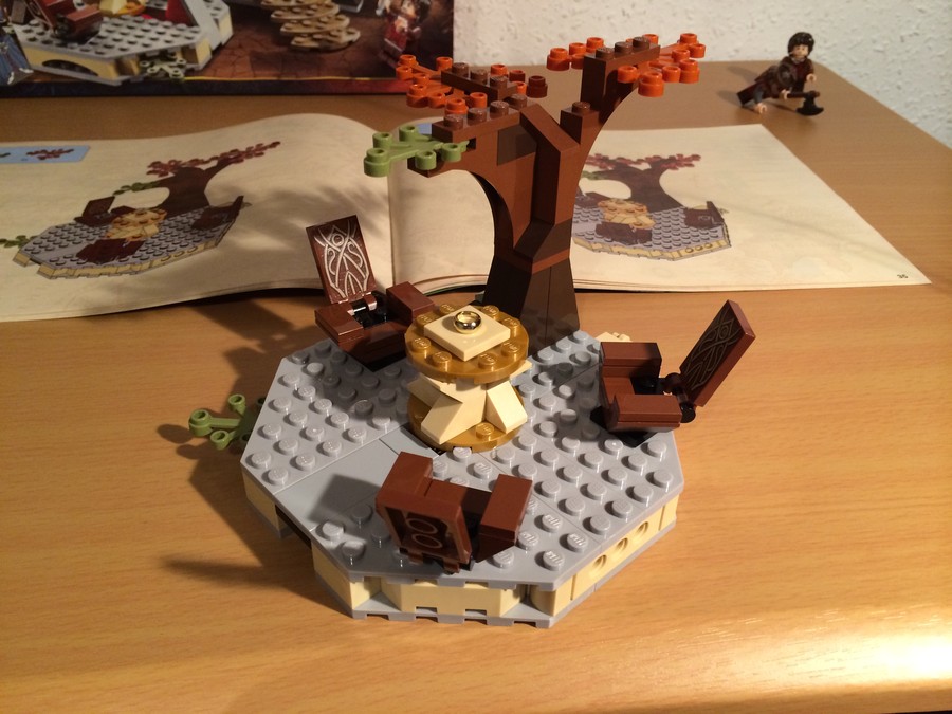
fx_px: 825
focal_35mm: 30
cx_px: 476
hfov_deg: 60.0
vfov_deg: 46.8
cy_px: 357
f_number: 2.2
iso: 250
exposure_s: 1/33
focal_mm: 4.12
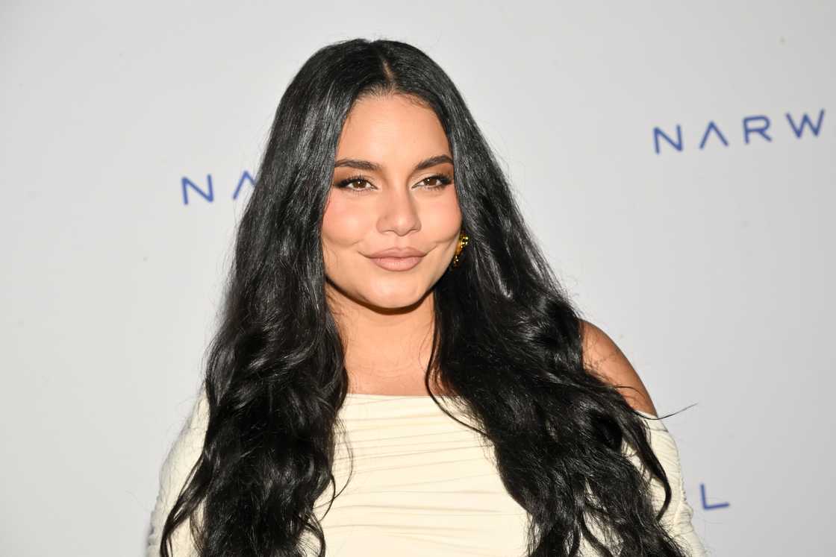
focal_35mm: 96
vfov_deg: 14.3
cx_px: 418
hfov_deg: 21.2
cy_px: 278
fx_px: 2229
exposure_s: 1/200
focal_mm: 96
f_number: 8
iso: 400
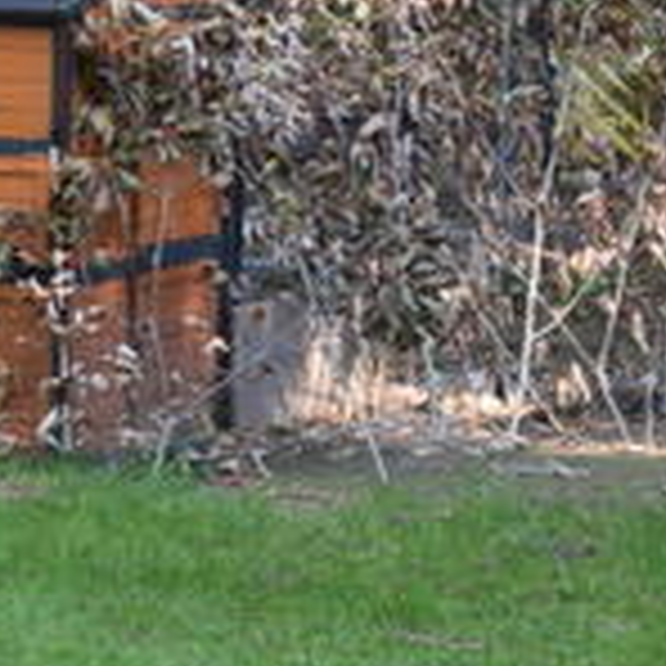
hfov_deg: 7.9
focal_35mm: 220
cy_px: 79
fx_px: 4789
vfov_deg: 7.9
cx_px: 482
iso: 500
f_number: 4.8
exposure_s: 1/60
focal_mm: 40
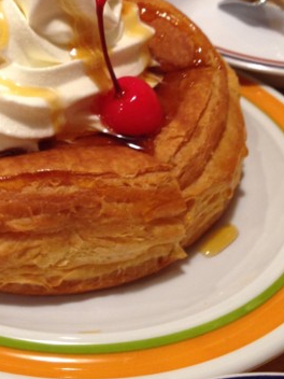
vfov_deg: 25.7
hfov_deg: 19.2
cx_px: 18
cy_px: 97
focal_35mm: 75
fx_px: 820
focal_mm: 4.12
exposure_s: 1/20
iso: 100
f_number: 2.4
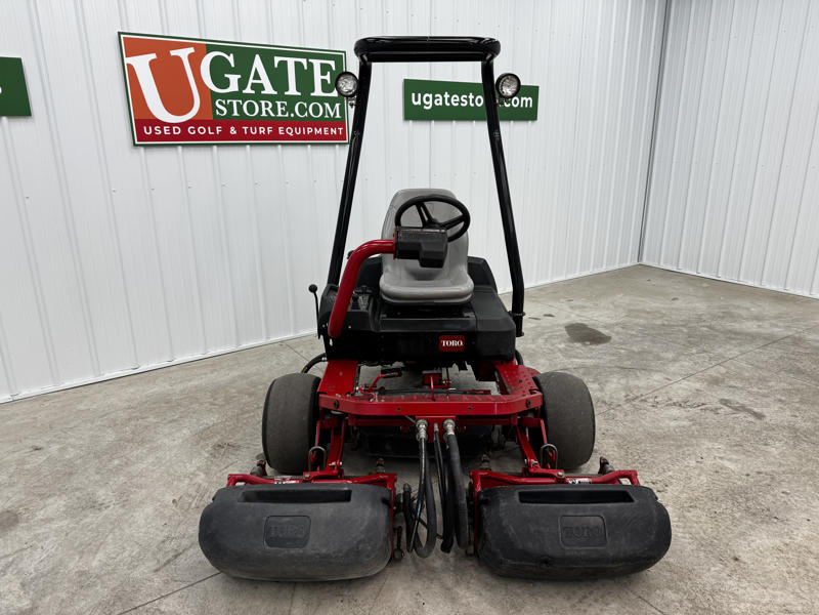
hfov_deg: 71.6
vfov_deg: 56.8
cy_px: 308
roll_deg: -0.3
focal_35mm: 24
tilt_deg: -17.7
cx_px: 410
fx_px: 568
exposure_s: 1/120
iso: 64
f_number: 1.78
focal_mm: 6.76
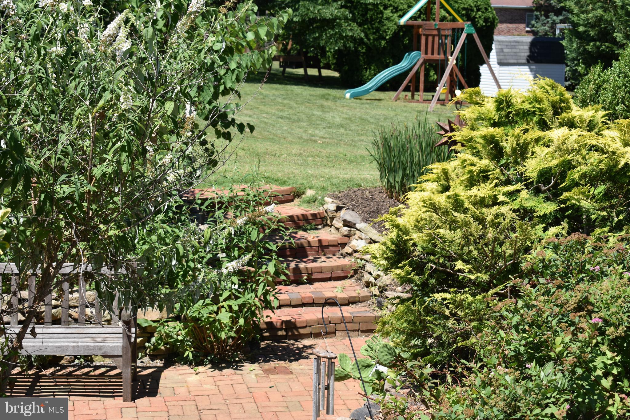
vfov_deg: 21.6
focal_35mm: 63
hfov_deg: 31.9
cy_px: 210
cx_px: 315
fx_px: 1102
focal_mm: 42
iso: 220
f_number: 8
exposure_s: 1/500
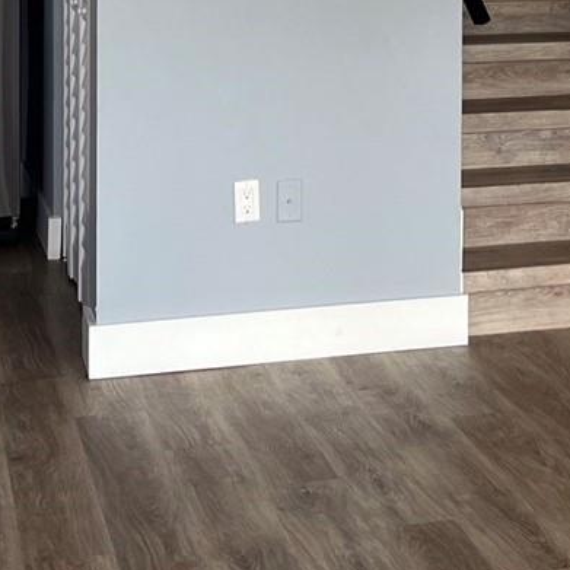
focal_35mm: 94
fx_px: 1751
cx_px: 475
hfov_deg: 18.3
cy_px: -179
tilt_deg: +0.3
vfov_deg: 17.3
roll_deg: +0.5
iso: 80
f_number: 1.6
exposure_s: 1/121
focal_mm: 5.1
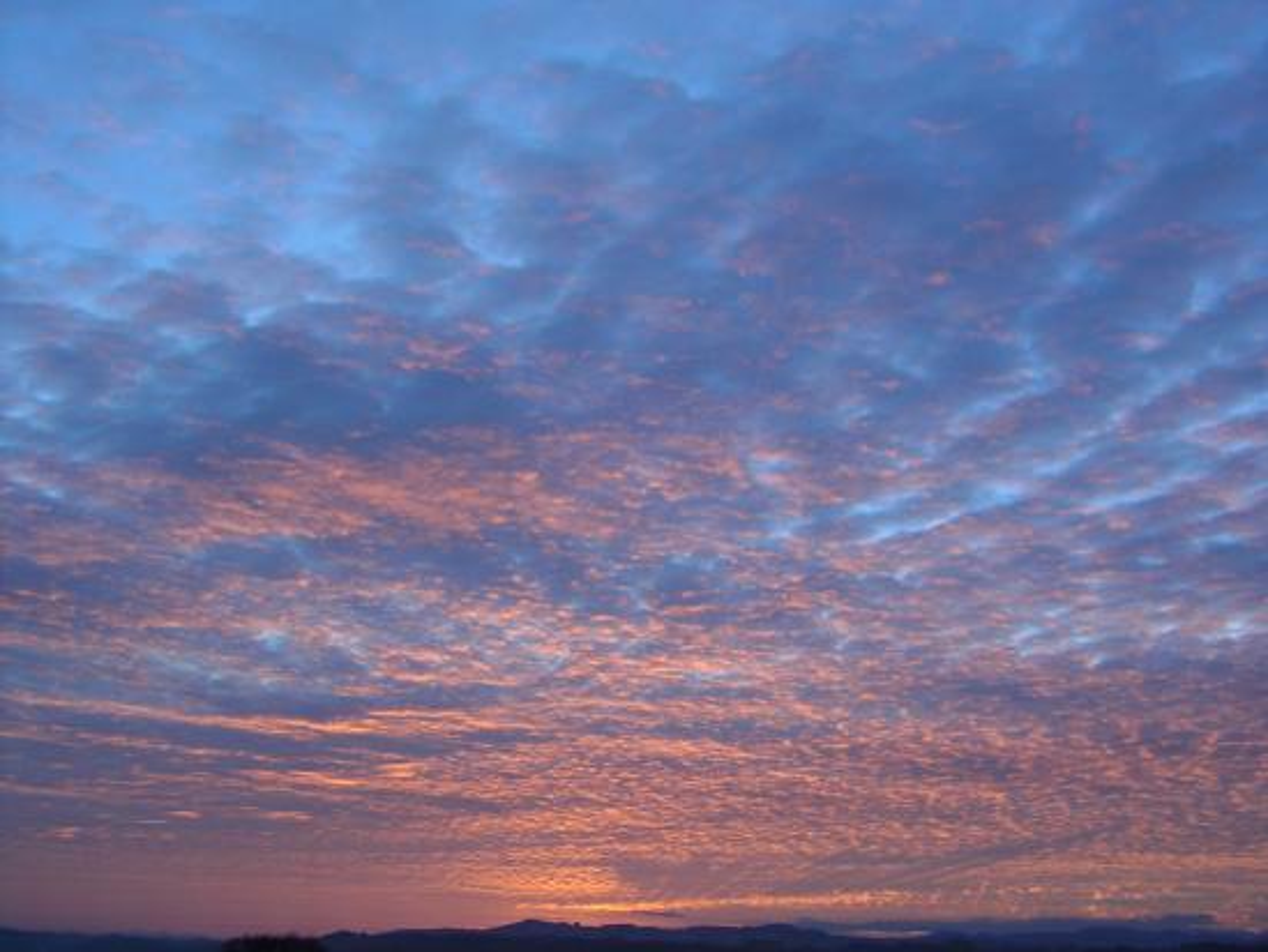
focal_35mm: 36
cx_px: 634
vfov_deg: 39.7
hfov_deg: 51.3
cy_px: 476
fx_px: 1319
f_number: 2.8
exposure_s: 1/54.9
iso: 50
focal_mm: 5.6
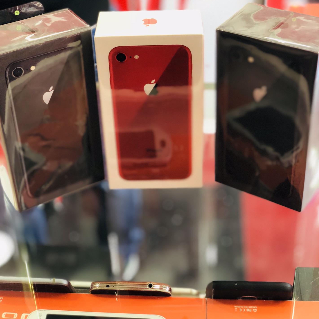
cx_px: 158
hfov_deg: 27.7
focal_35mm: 62
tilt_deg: -30.8
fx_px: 646
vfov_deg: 27.6
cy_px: 108
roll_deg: +2.5
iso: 80
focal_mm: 6
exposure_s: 1/33
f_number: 2.4
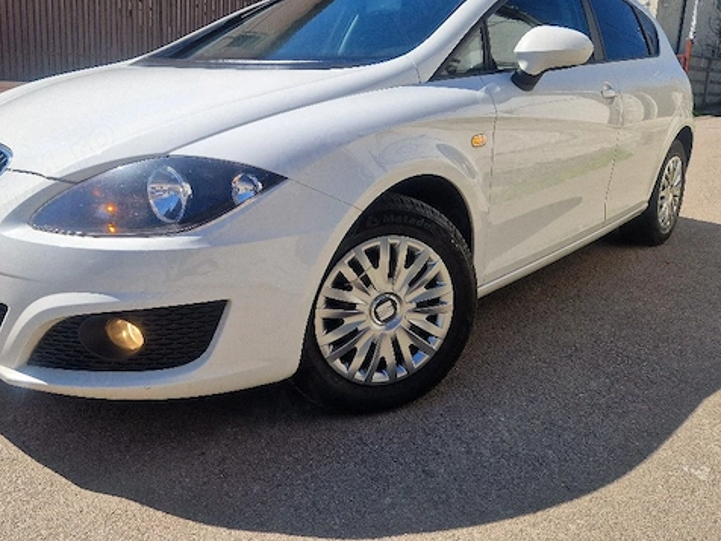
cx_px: 312
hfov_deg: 61.4
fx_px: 604
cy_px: 205
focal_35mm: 29
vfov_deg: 47.8
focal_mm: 5.4
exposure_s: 1/2000
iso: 50
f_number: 1.8
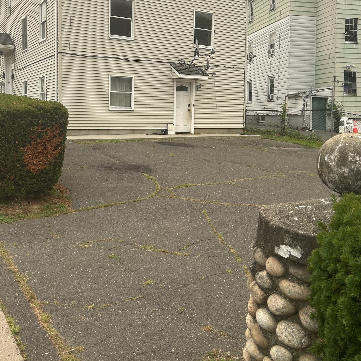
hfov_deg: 46.0
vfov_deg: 45.5
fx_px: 425
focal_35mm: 36
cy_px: 127
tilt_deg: -0.3
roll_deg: -0.7
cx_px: 172
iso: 50
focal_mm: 5.7
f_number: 1.5
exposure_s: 1/1934
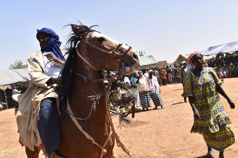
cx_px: 119
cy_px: 79
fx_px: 258
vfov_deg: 34.2
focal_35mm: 39
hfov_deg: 49.6
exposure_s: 1/400
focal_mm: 26
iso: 200
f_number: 10
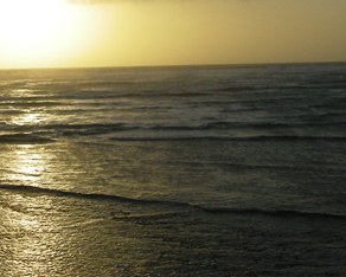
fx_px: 963
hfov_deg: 19.8
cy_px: 59
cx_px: 9
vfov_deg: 16.3
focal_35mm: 94
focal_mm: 7.1
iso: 72
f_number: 6.1
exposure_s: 1/406
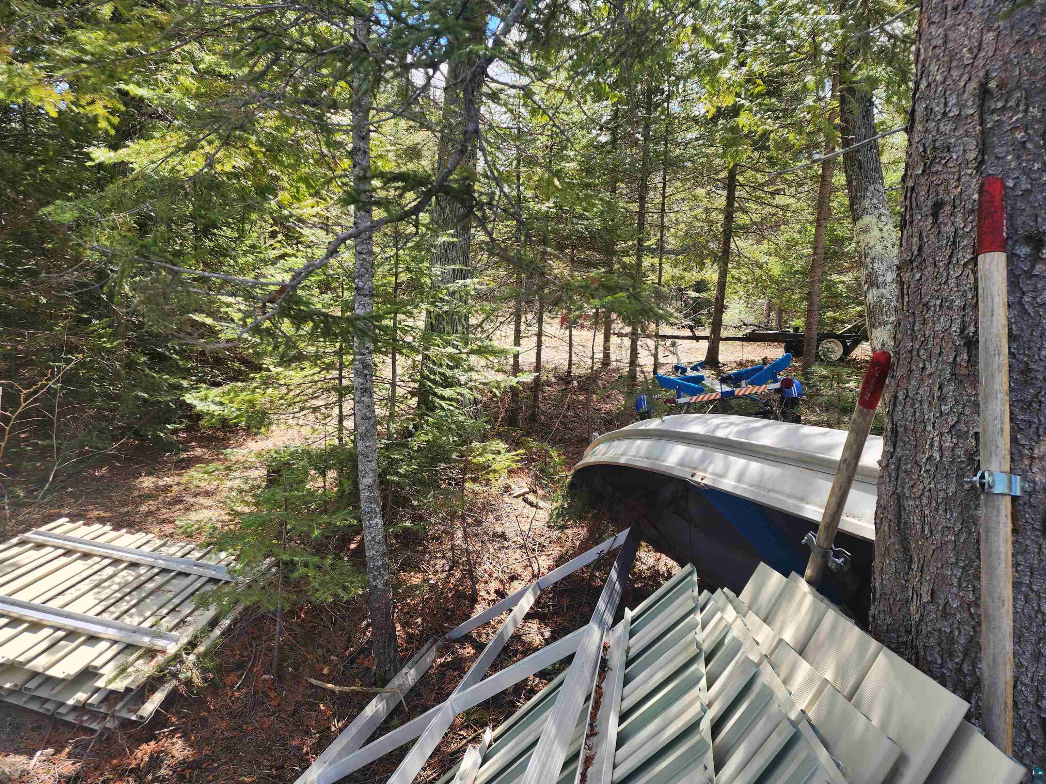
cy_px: 392
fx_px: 695
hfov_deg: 73.9
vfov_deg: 58.9
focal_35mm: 23
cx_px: 523
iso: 16
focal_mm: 6.4
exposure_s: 1/180
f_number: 1.8
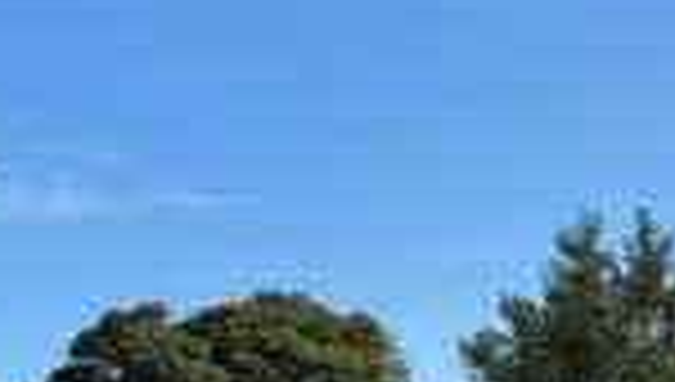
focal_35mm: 113
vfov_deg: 10.2
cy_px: 661
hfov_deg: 18.8
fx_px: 2026
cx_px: 495
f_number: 1.6
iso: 50
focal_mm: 5.96
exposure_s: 1/2571
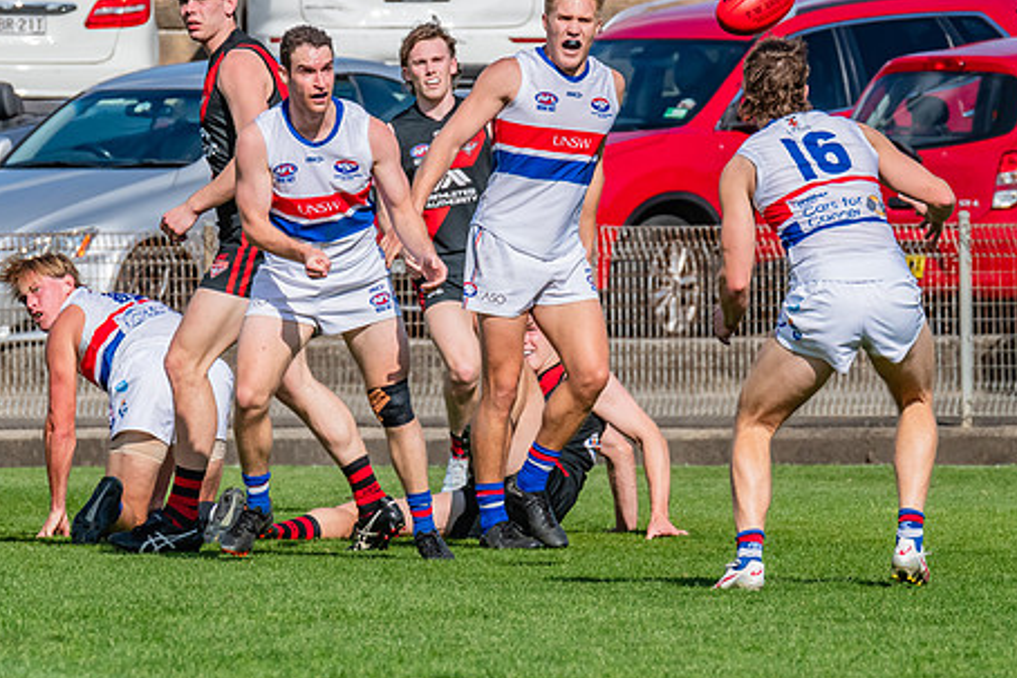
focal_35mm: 705
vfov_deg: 2.0
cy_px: 290
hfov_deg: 2.9
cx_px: 445
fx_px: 19921
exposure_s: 1/1600
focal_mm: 360
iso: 800
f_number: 13
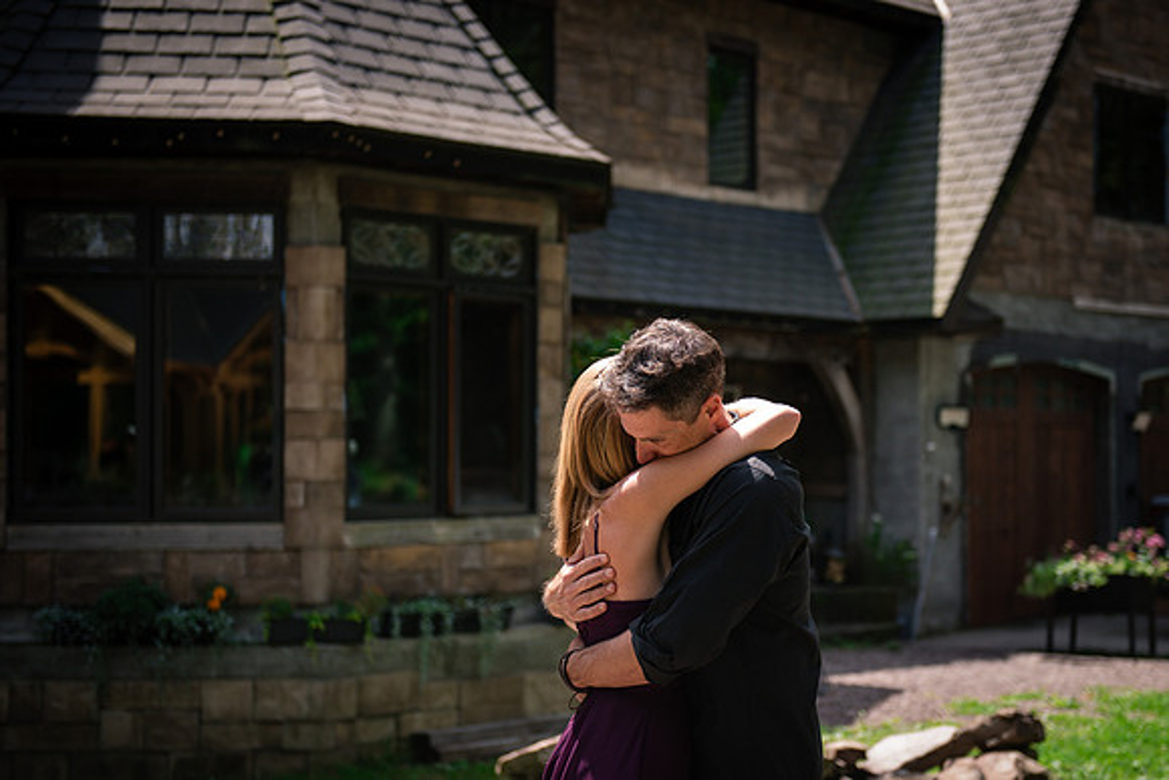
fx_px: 2071
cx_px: 677
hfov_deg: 31.5
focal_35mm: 64
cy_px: 423
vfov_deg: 21.3
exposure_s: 1/2000
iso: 500
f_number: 2.8
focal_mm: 55
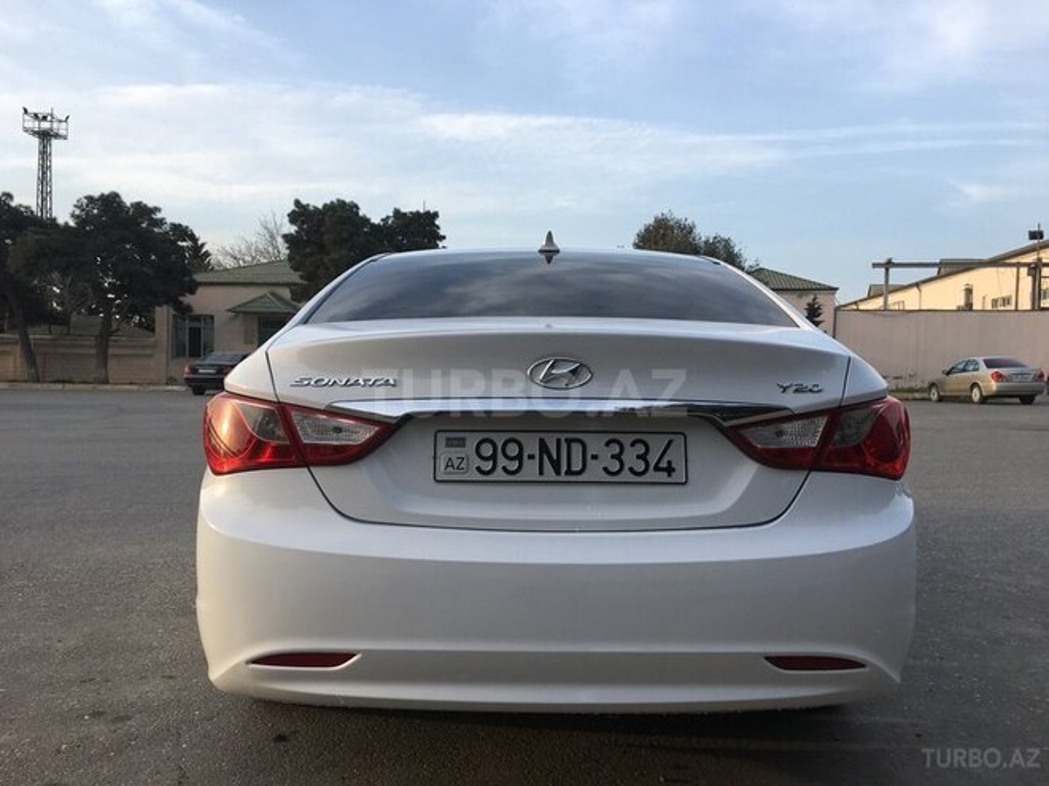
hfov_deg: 61.7
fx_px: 879
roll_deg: -1.5
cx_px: 524
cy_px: 393
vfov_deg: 48.2
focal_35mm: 29
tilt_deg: -0.9
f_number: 2.2
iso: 25
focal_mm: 4.15
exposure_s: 1/519
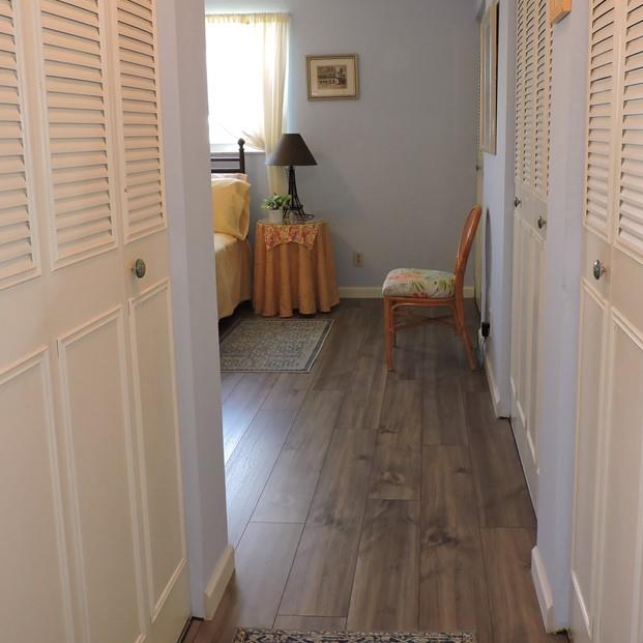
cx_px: 373
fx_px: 736
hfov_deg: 47.0
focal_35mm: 35
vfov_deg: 47.0
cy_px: 260
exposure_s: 1/40
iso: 280
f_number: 3
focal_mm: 4.3
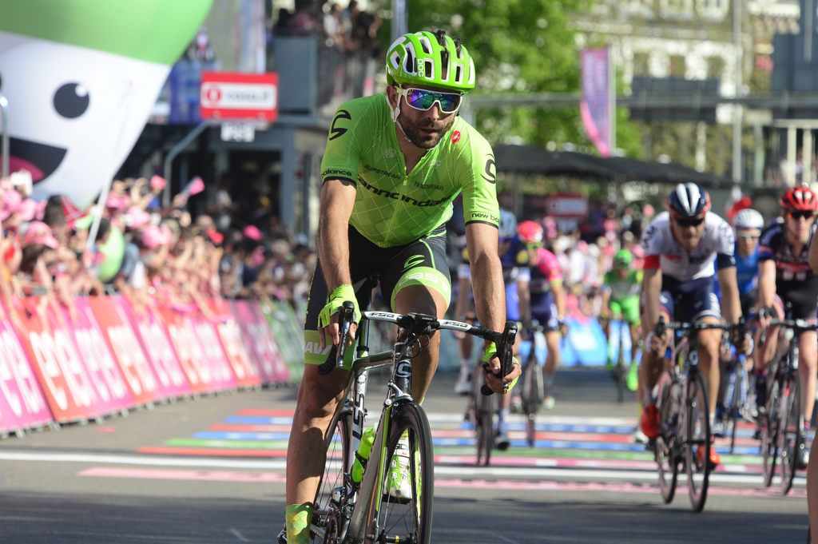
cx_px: 409
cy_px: 272
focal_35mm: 240
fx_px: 5449
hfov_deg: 8.6
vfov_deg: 5.7
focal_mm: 240
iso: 1000
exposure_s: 1/1000
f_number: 10
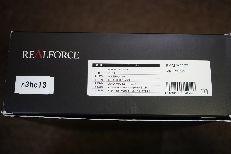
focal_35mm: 41
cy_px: 77
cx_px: 116
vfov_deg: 32.6
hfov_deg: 47.4
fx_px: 263
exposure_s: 1/160
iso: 3200
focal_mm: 41
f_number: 4.5
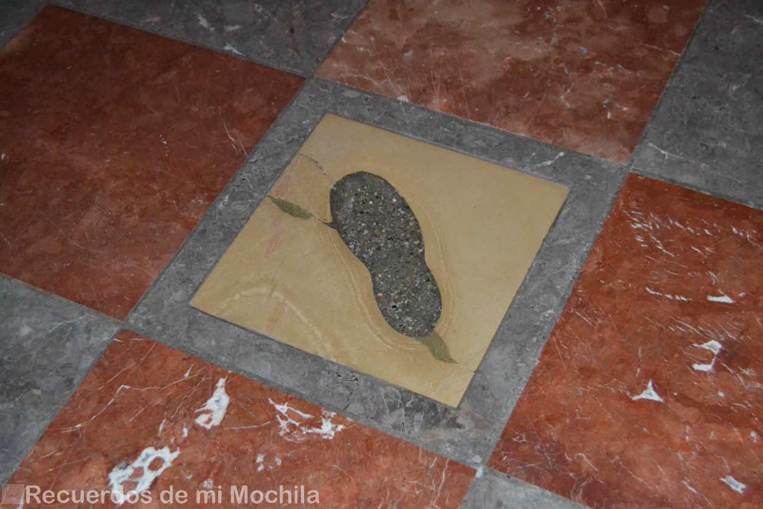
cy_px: 257
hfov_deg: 38.2
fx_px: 1102
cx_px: 384
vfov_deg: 26.0
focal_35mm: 52
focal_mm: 34
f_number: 4.5
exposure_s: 1/60
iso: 3200
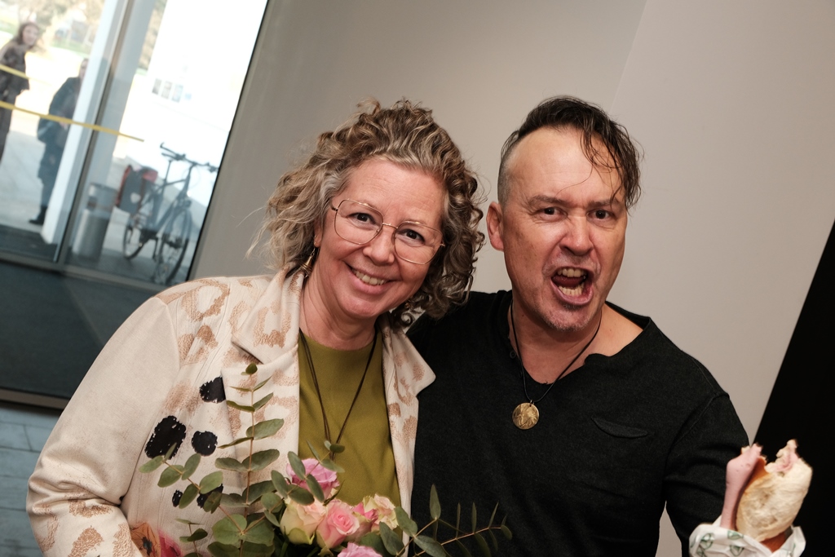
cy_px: 278
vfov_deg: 32.6
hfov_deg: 47.4
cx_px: 418
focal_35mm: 41
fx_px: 951
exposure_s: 1/60
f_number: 5
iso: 800
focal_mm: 27.4
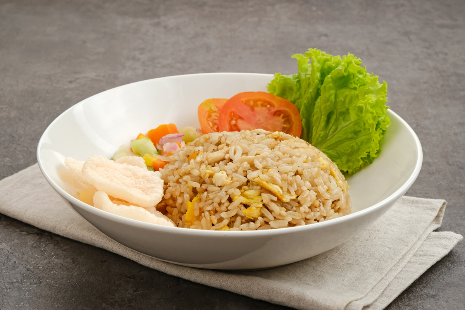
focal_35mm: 87
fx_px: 1124
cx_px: 232
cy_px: 155
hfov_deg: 23.4
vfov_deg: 15.7
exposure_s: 1/100
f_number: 14
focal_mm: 57.9
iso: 500
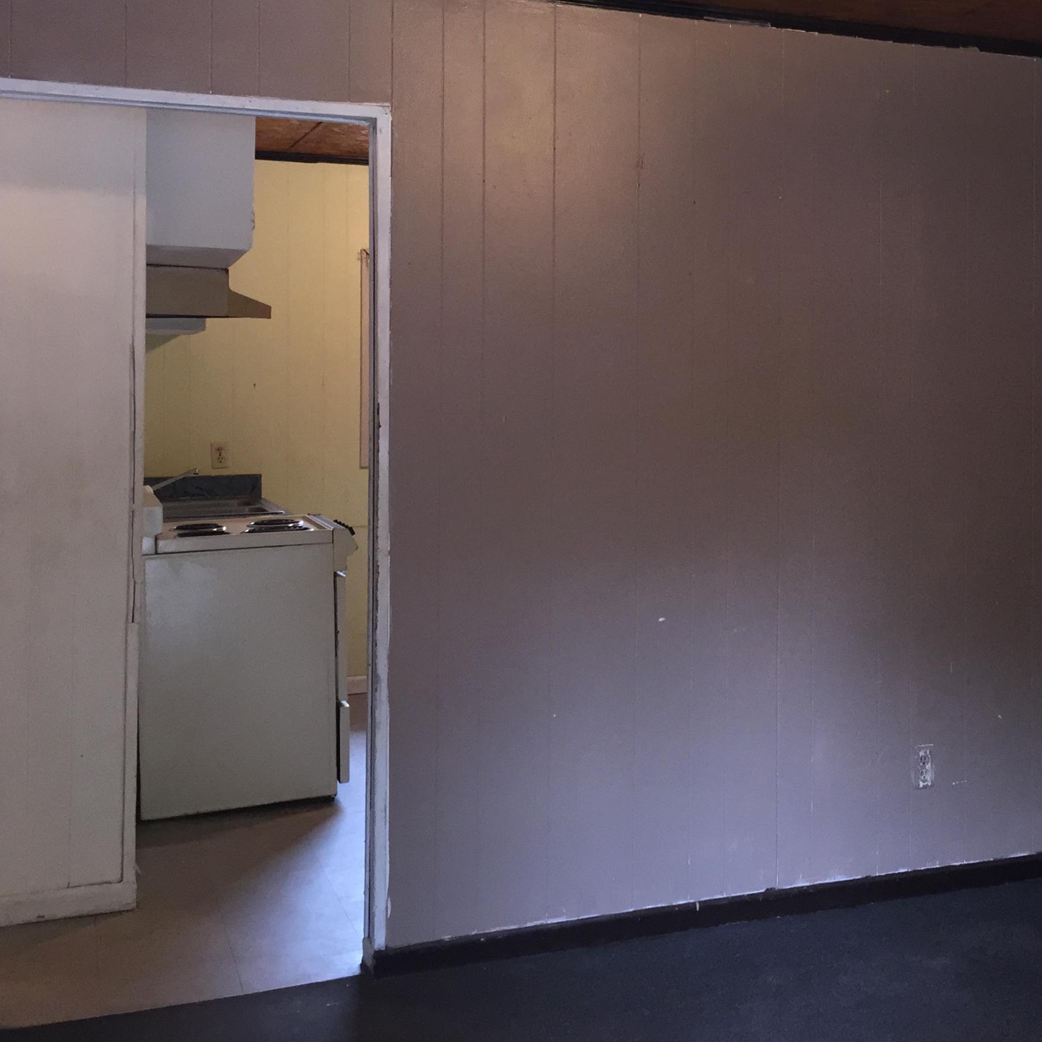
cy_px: 379
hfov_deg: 36.5
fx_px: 1533
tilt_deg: +0.6
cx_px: 804
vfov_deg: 37.3
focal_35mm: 45
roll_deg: -0.2
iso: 160
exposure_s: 1/30
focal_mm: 4.15
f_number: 2.2
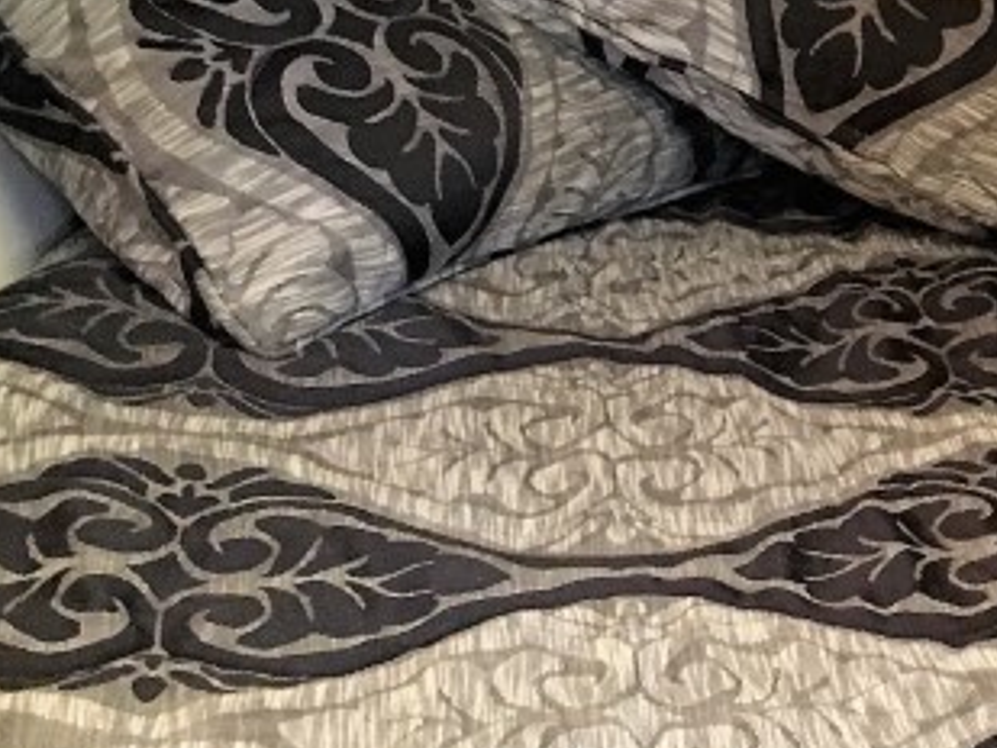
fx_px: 2766
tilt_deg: -18.5
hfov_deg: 18.6
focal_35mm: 96
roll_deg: -3.7
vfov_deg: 15.4
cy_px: 280
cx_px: 1378
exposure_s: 1/25
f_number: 2.2
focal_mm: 4.15
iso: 200
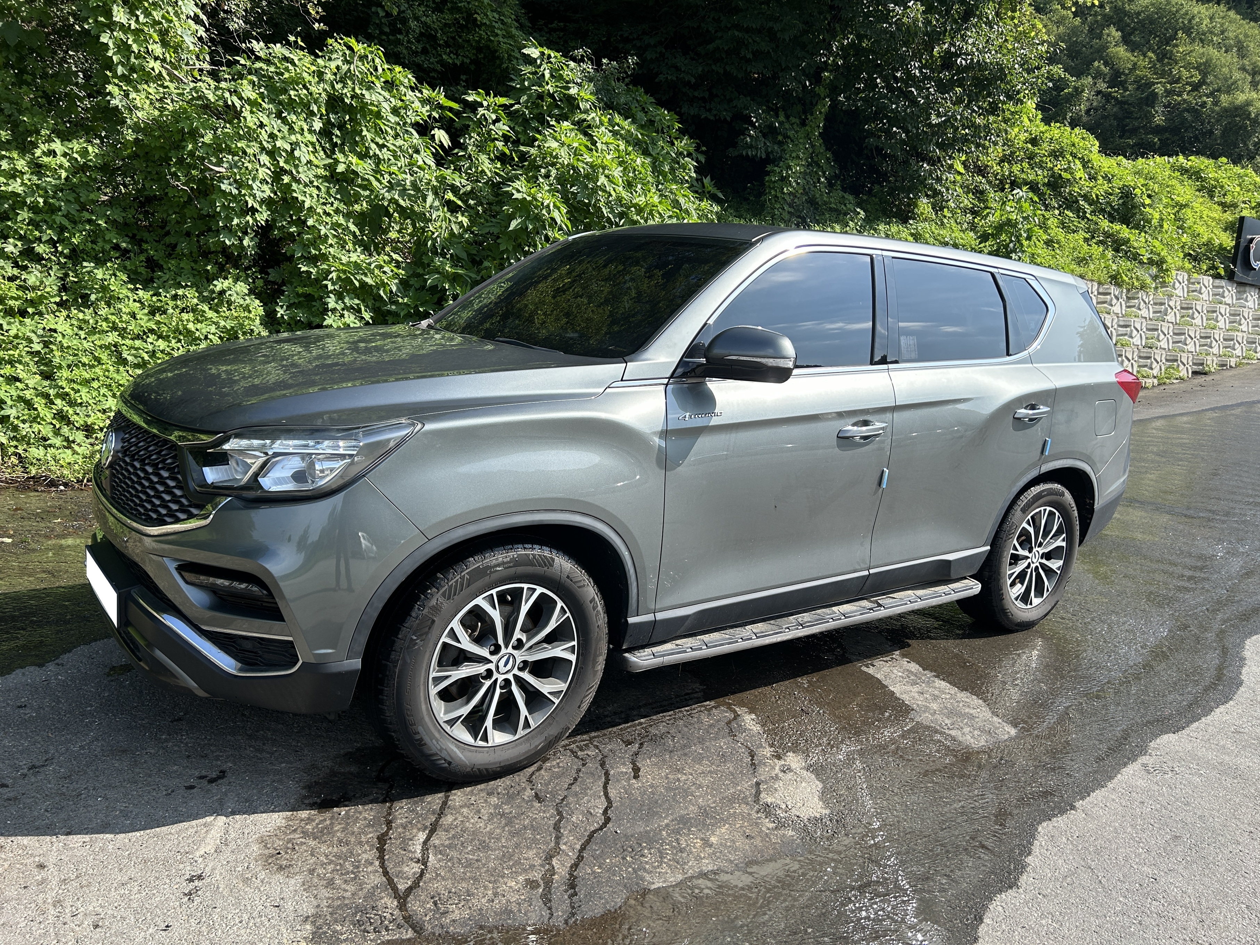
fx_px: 946
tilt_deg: -7.7
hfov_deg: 67.3
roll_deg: -3.7
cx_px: 630
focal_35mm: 26
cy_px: 472
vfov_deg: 53.1
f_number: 1.5
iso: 50
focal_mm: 5.7
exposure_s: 1/2008
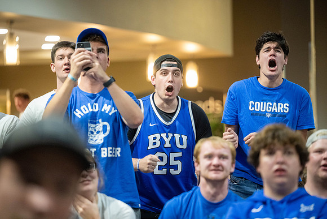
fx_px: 1317
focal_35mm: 145
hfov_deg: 14.2
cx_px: 164
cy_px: 110
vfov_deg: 9.5
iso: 6400
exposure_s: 1/250
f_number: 2.8
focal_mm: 145
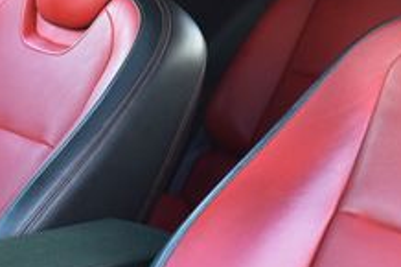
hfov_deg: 22.0
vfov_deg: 15.2
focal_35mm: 88
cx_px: 427
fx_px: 979
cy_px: -7
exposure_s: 1/15
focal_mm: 20
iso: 720
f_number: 6.3
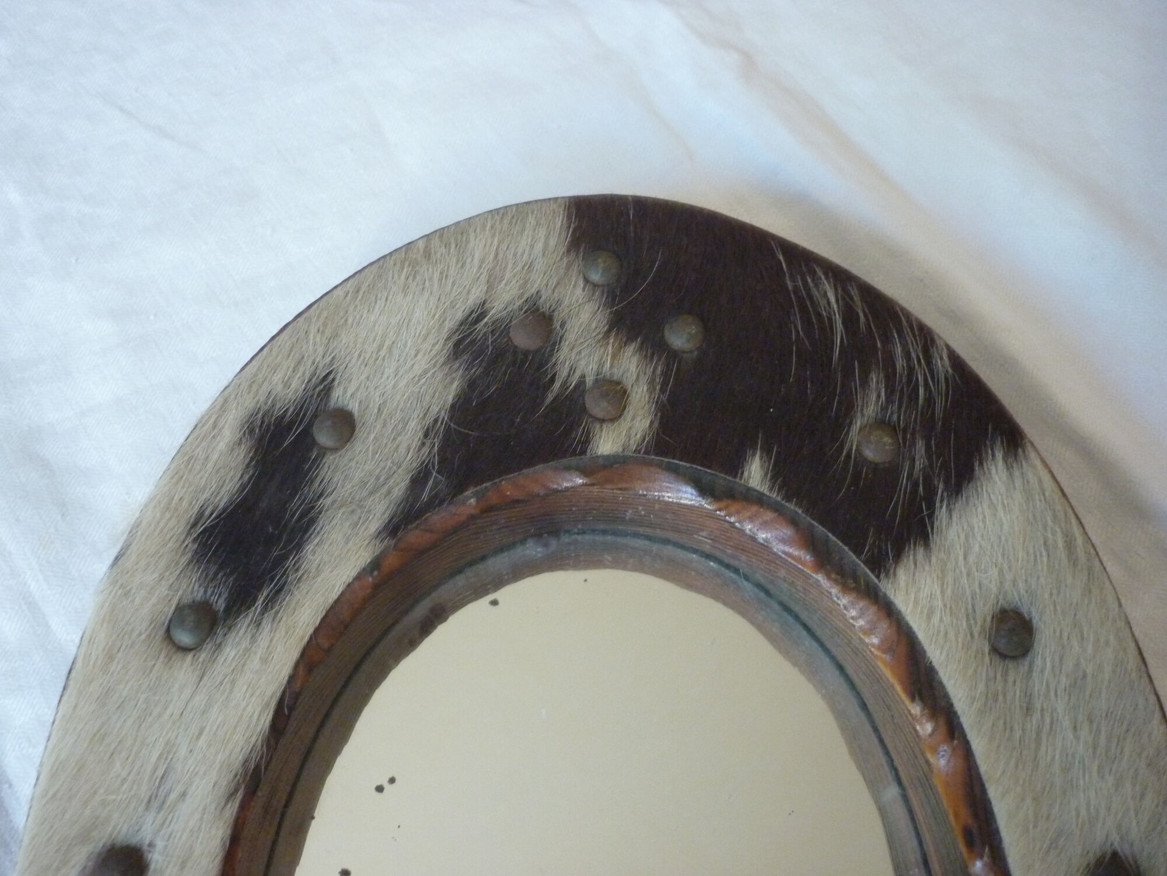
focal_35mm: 33
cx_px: 584
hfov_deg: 55.4
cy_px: 438
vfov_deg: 42.9
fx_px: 1113
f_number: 2.8
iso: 400
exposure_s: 1/30
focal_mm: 5.5
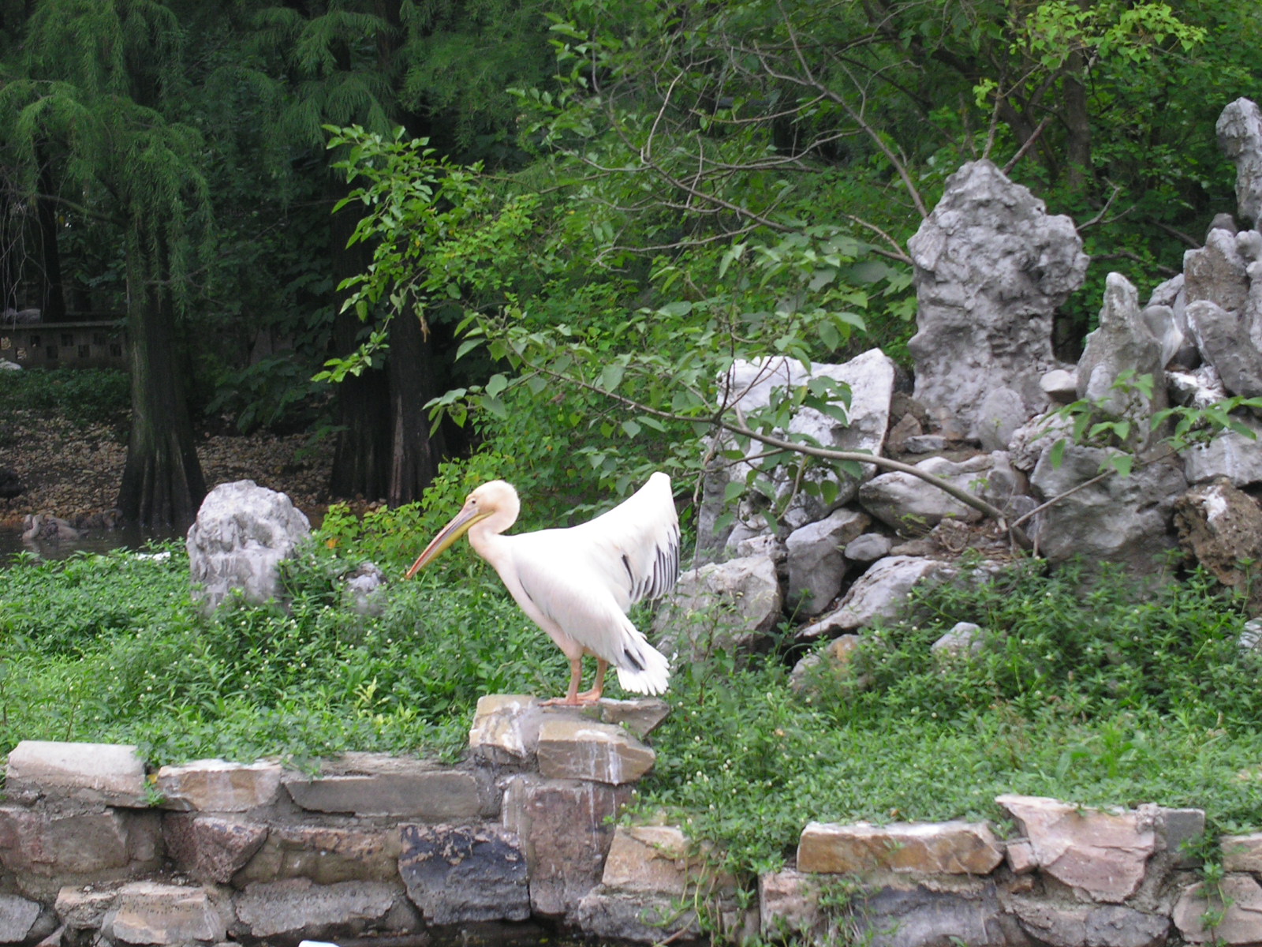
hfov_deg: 17.3
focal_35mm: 114
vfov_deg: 13.0
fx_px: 4156
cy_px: 474
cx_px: 631
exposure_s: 1/90
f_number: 4.7
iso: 160
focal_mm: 23.4
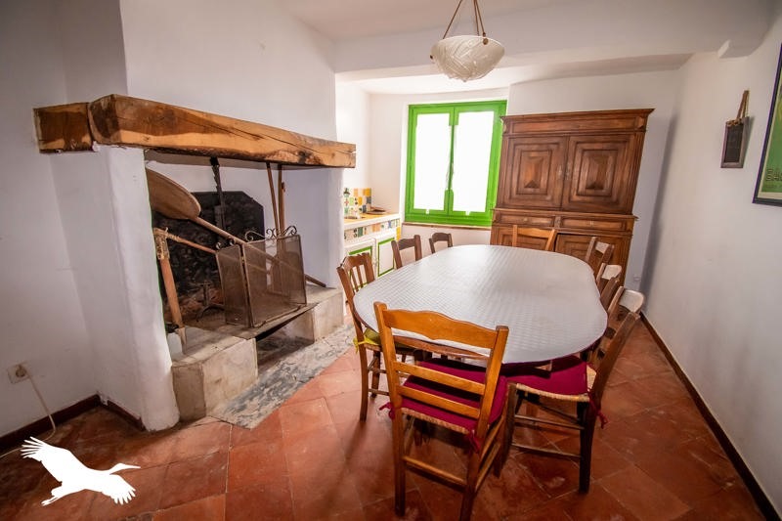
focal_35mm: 15
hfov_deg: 100.4
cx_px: 391
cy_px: 260
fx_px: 326
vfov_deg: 77.3
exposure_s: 1/30
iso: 2500
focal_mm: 10
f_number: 5.6
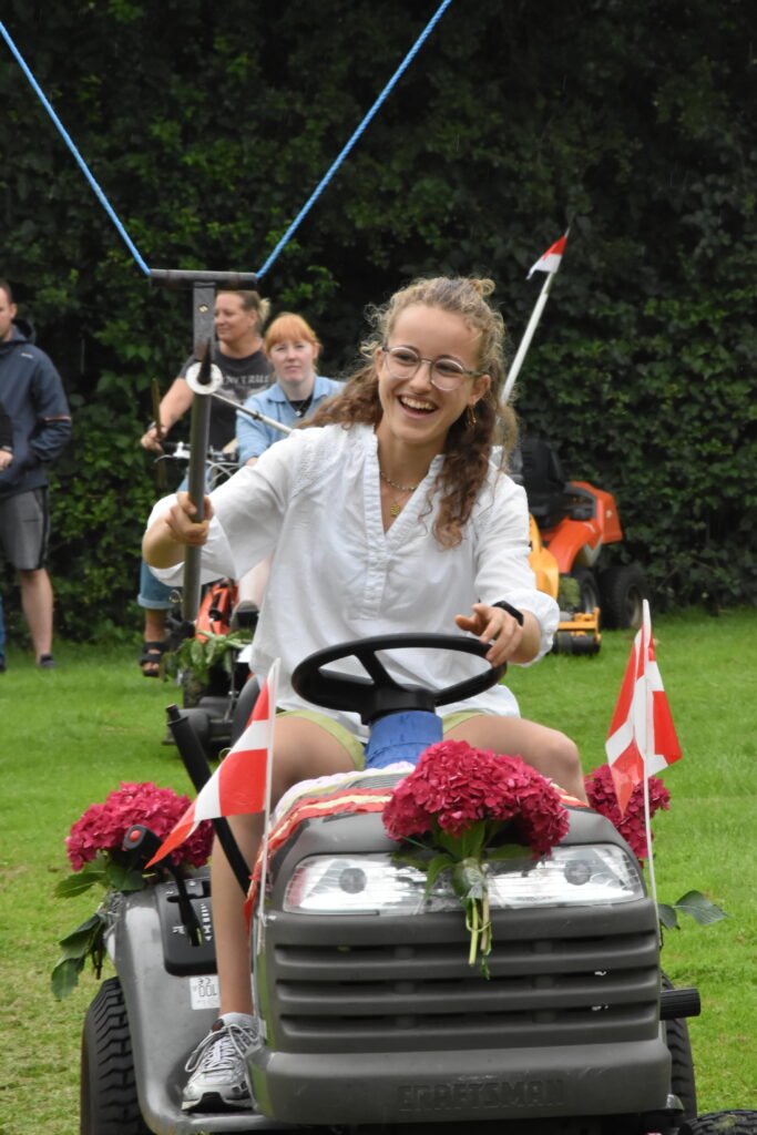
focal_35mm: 300
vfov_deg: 6.9
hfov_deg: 4.6
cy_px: 568
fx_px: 9459
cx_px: 378
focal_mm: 200
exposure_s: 1/200
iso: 2200
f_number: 20
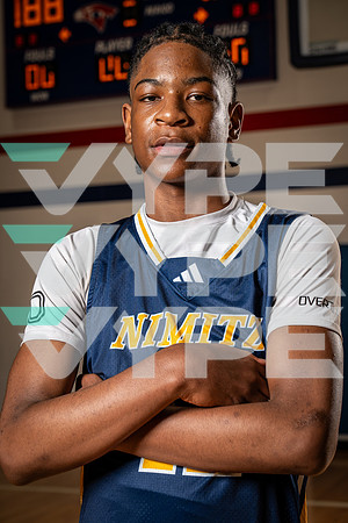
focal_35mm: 68
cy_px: 262
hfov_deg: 20.0
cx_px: 174
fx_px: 986
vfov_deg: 29.7
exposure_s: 1/250
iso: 125
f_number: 5.6
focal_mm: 68
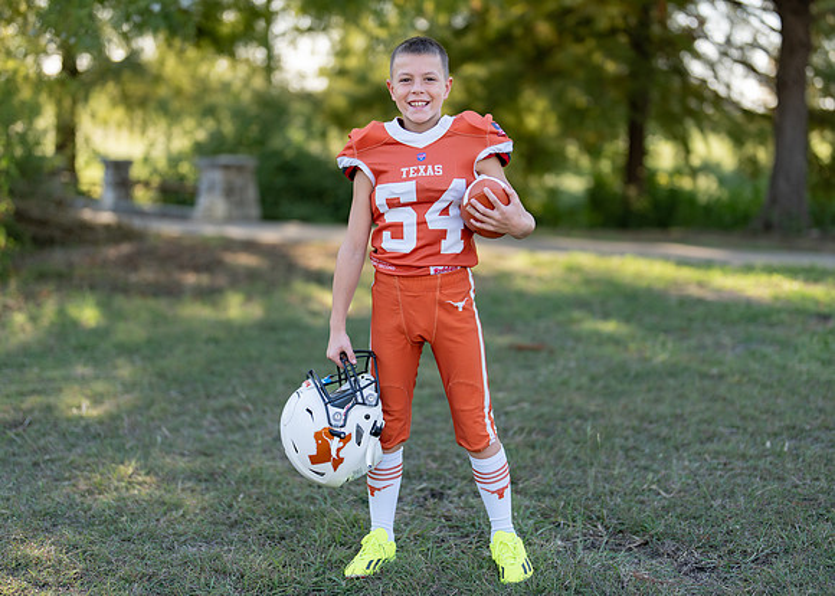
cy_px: 275
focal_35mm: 59
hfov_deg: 33.2
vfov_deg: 24.0
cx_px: 433
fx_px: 1401
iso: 100
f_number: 1.2
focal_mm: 50
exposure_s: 1/1250
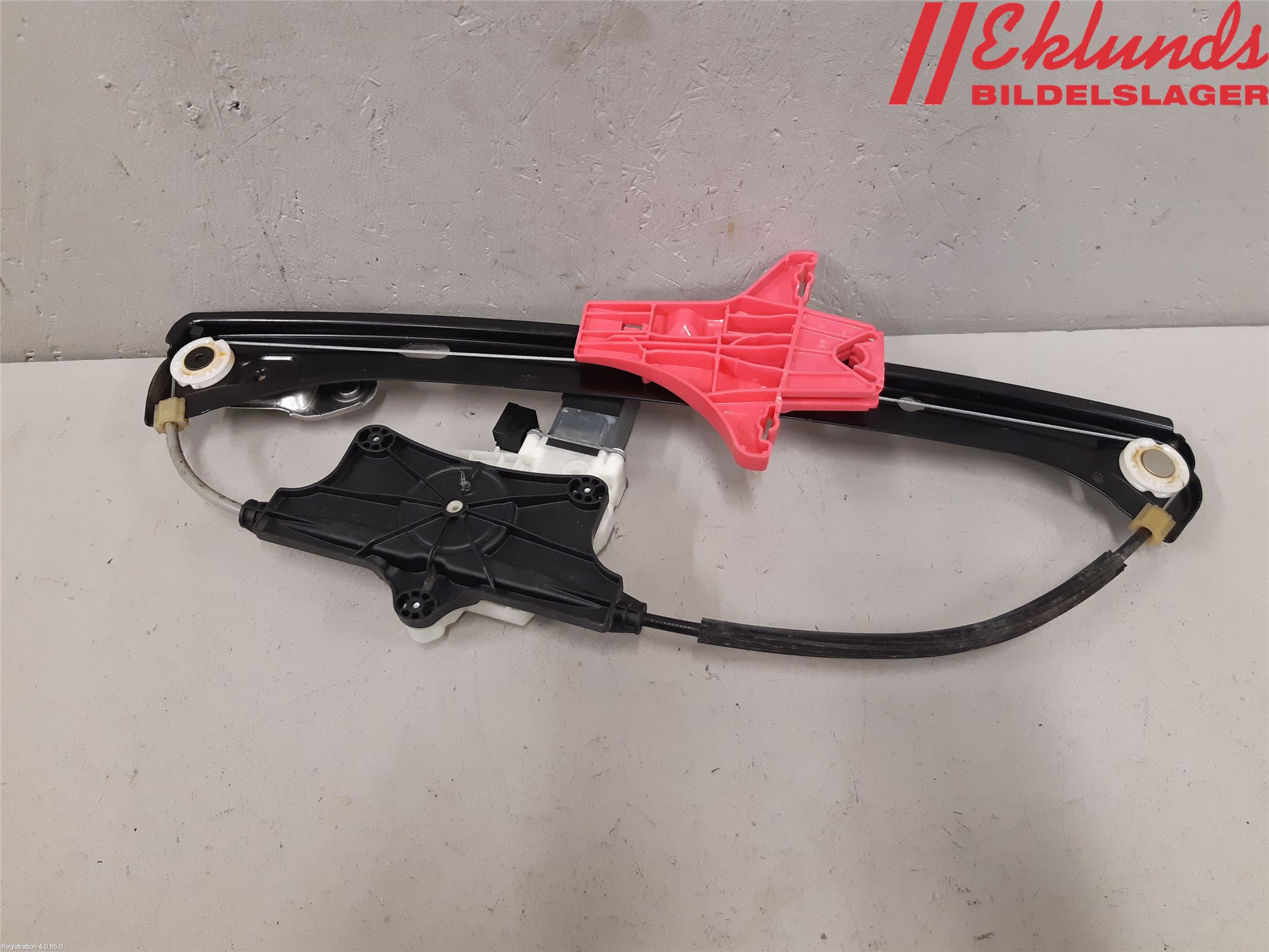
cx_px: 634
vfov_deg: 53.1
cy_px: 476
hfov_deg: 67.3
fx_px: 953
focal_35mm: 26
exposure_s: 1/50
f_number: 1.7
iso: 160
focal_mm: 3.93
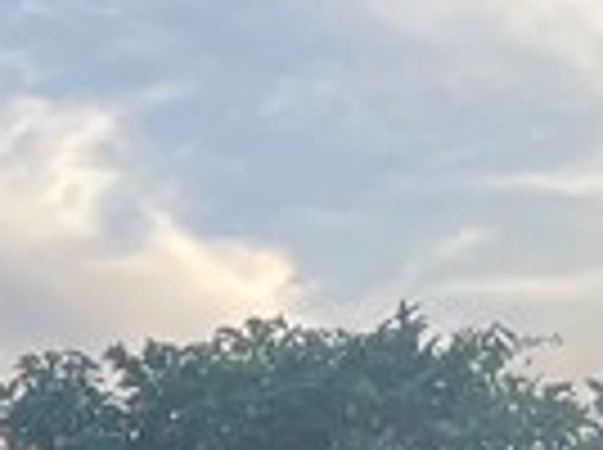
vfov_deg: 7.2
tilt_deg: +3.2
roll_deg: -0.4
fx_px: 3460
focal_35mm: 199
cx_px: -1269
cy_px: 873
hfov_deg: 8.3
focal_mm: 4.2
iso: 32
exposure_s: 1/734
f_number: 1.6
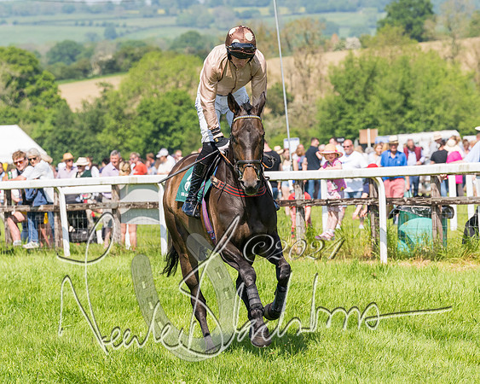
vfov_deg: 6.0
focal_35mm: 258
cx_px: 252
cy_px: 181
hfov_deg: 7.5
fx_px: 3666
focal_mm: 125
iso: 200
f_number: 5
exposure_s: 1/1600
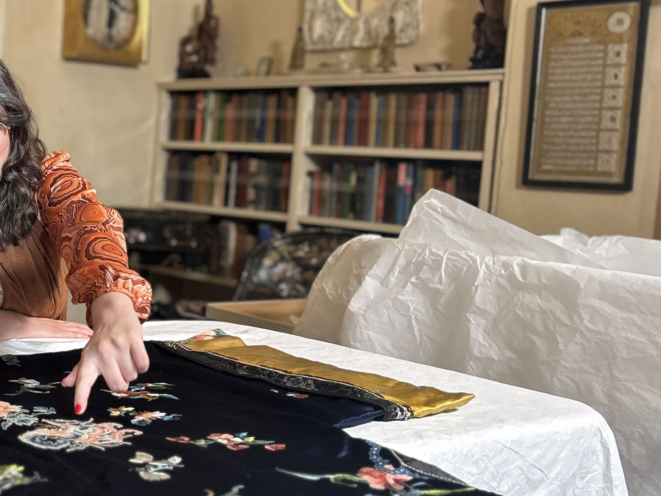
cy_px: 246
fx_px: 1069
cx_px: -13
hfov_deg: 31.5
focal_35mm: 56
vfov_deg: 26.1
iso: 160
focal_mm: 5.7
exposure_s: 1/50
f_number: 1.5
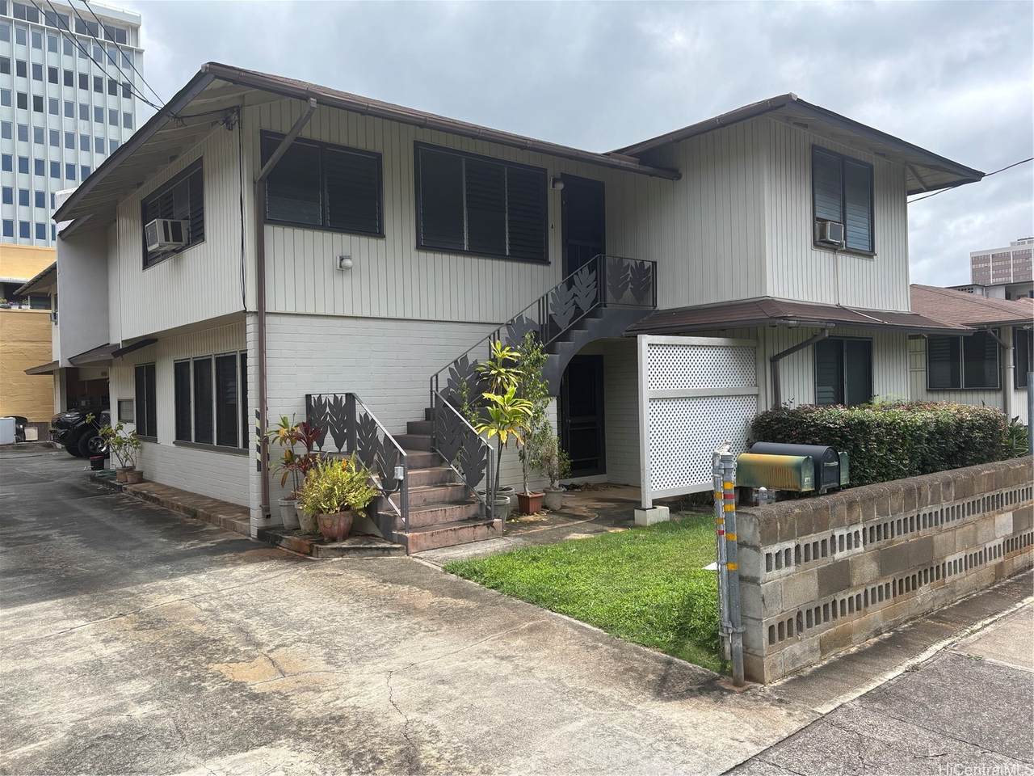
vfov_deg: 53.1
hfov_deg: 67.3
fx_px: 777
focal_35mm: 26
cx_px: 517
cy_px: 388
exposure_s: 1/2857
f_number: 1.6
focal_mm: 5.96
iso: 50
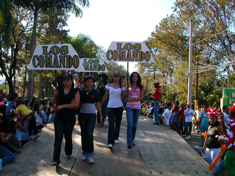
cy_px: 88
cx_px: 118
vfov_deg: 38.7
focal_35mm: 37
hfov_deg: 50.1
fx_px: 251
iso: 100
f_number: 4.5
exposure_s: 1/240
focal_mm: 5.6
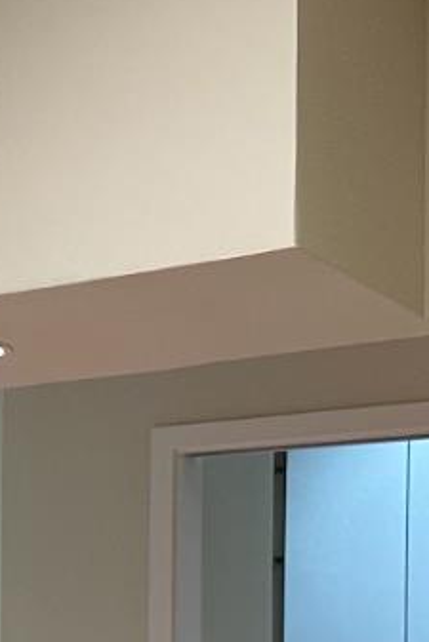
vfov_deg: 17.8
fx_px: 1982
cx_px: -307
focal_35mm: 111
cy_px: 692
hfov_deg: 11.6
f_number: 1.78
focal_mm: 6.86
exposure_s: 1/60
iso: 250
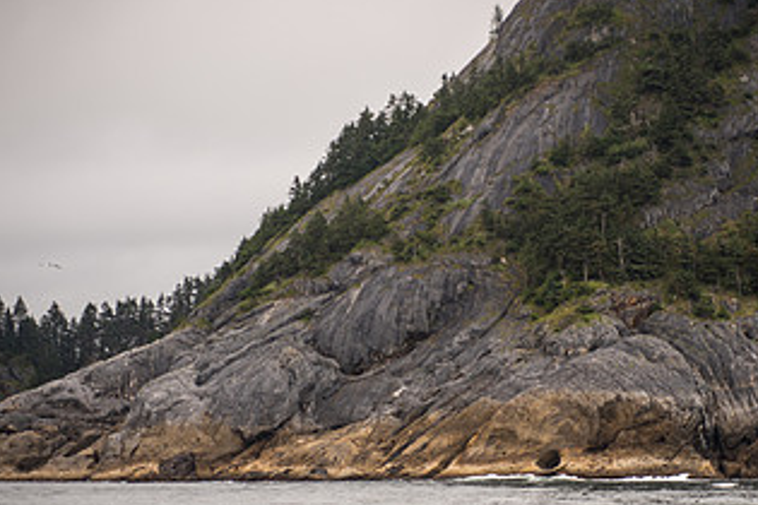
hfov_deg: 15.2
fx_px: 2842
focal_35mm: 135
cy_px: 333
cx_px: 497
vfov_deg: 10.2
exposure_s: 1/1000
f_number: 2.8
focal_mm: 70
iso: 100
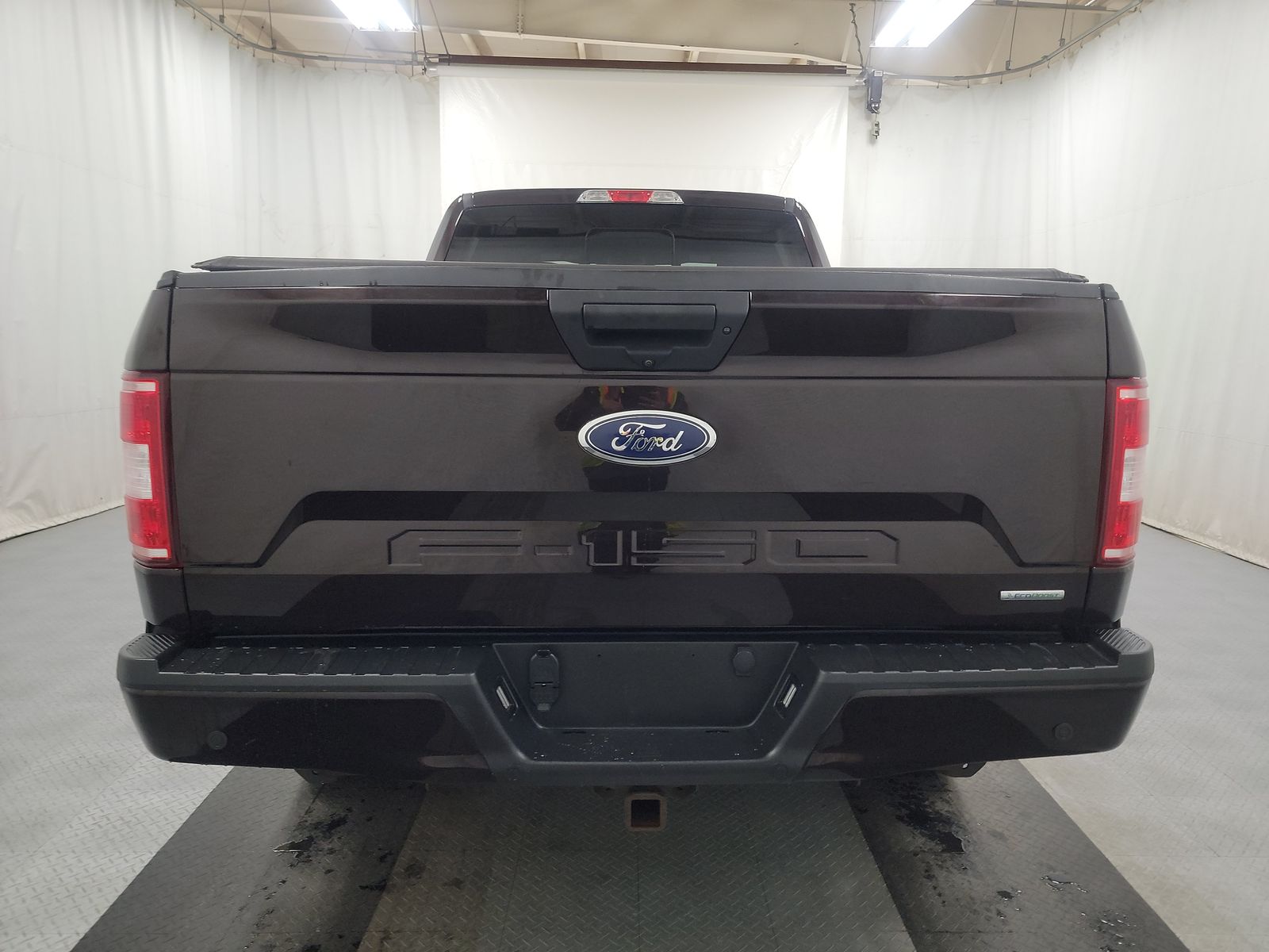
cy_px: 476
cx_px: 634
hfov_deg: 71.6
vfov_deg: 56.8
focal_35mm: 24
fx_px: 880
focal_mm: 6.7
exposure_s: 1/59
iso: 332
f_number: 1.8
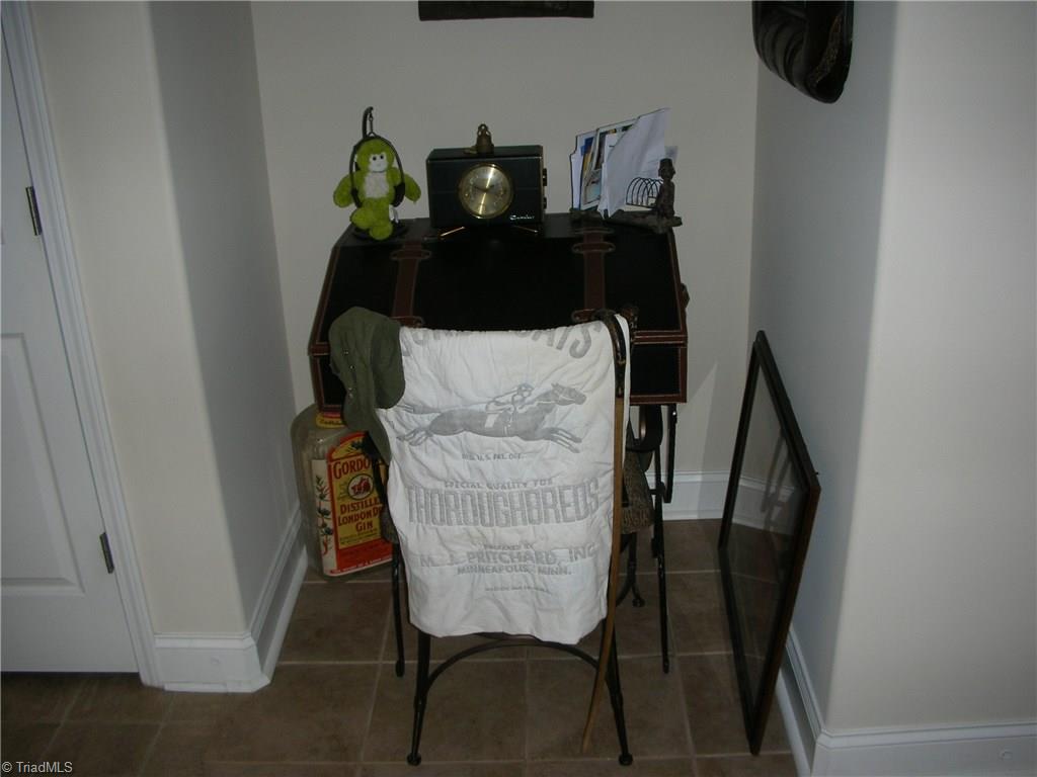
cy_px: 388
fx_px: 1049
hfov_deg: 52.6
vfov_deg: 40.7
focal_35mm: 35
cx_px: 518
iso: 50
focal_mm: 5.8
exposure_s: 1/60.1
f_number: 3
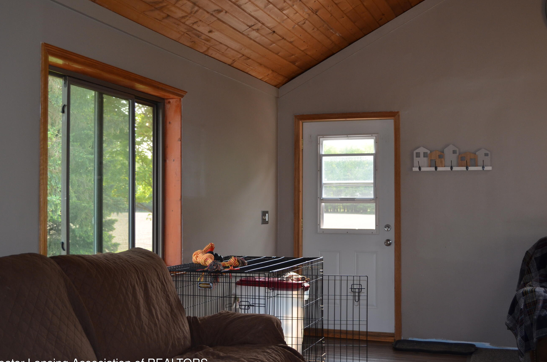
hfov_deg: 43.7
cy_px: 173
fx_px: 682
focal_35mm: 45
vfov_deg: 29.7
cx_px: 271
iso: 400
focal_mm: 26
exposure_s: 1/125
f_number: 4.2
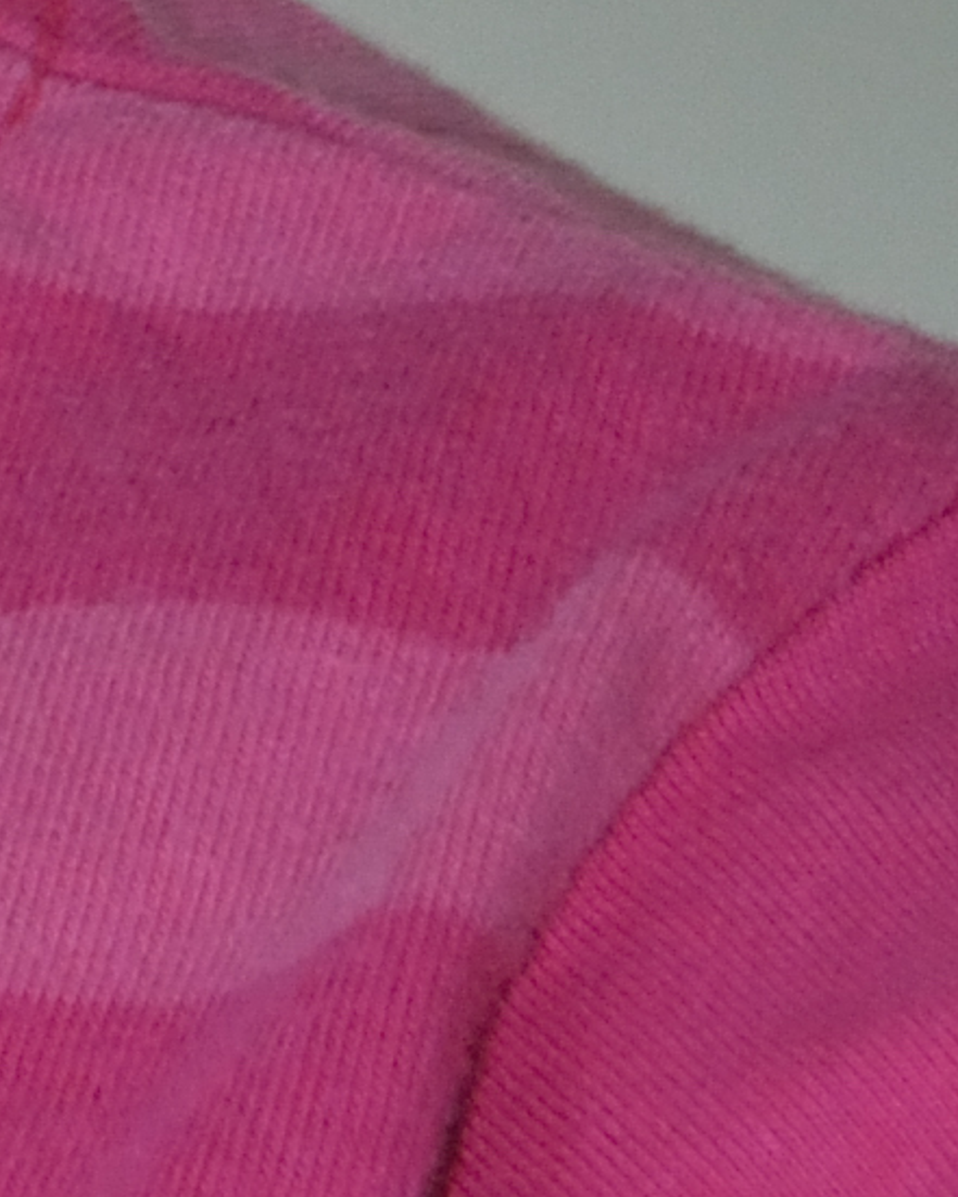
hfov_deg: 1.7
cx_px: -1468
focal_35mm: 931
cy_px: -1775
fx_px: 32974
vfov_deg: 2.1
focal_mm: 85
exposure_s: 1/30
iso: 800
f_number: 5.6
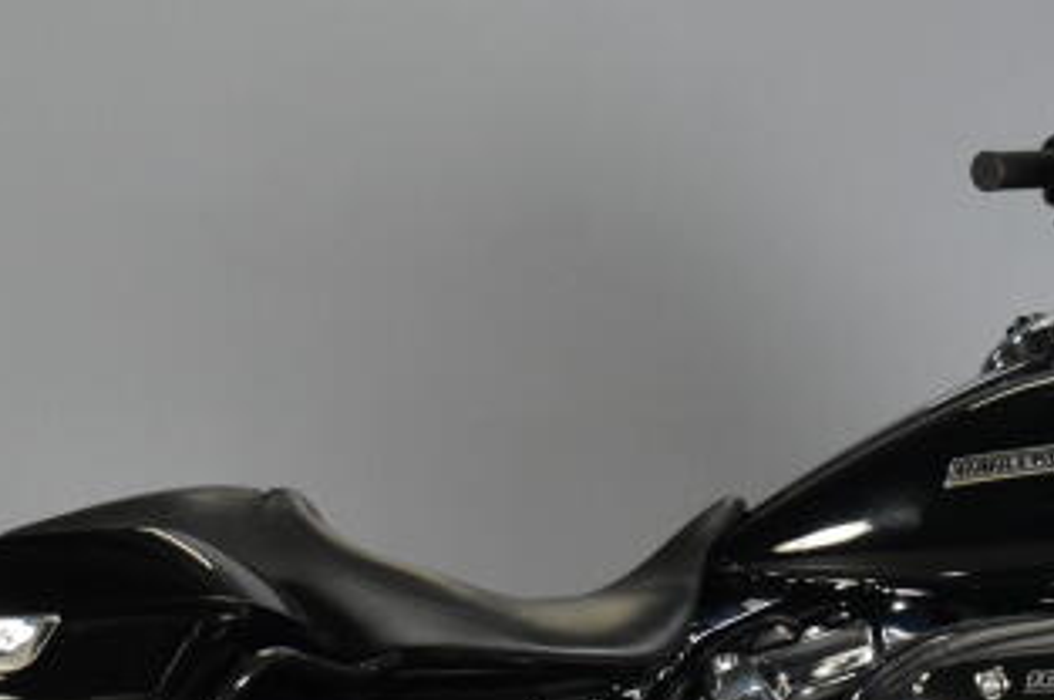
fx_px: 3255
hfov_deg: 18.3
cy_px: 517
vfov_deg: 12.3
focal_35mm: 111
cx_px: 737
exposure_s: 1/125
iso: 3200
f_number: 7.1
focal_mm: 29
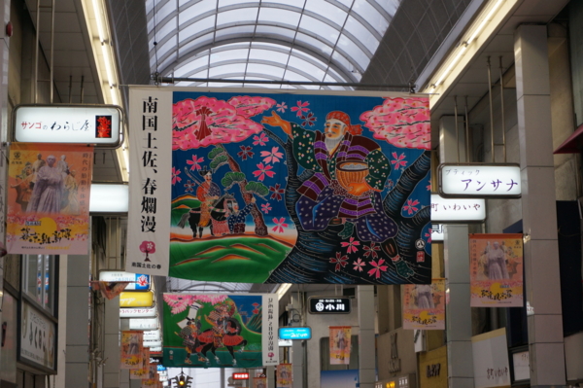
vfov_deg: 18.2
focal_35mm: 75
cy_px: 194
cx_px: 292
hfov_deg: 27.0
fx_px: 1214
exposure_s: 1/80
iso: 400
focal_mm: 50
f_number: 5.6
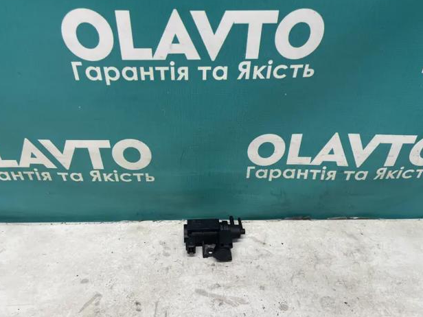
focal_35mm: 27
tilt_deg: -35.1
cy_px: 154
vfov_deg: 51.3
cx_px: 204
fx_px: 330
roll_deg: -0.7
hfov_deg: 65.3
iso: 125
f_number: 1.6
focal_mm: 4.2
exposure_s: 1/100
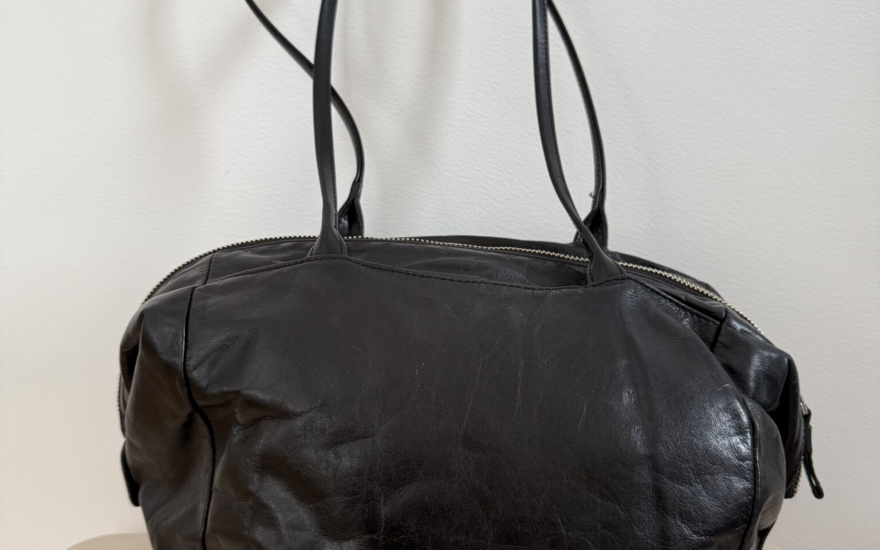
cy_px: 264
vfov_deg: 37.3
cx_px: 441
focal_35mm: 34
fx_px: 816
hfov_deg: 56.7
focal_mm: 6.76
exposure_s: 1/121
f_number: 1.78
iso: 200
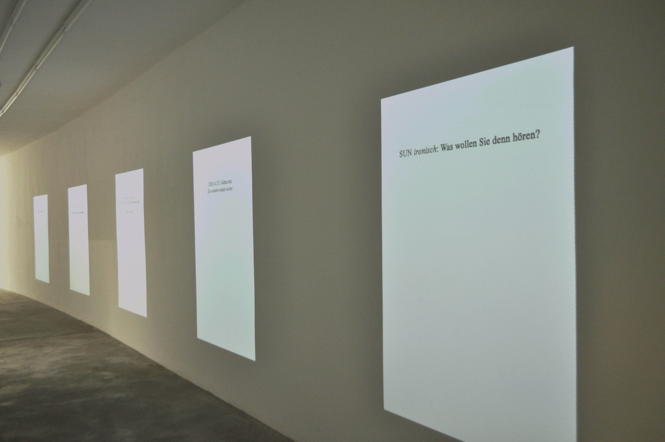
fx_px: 609
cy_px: 221
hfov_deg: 57.3
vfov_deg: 39.9
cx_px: 332
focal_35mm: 33
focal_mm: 22
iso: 560
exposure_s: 1/60
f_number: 4
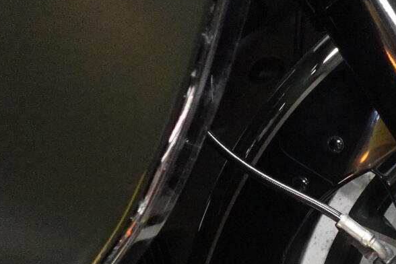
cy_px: 331
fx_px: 748
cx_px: 548
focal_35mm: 68
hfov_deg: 24.8
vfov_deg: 18.8
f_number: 2
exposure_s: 1/200
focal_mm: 7.6
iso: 3200
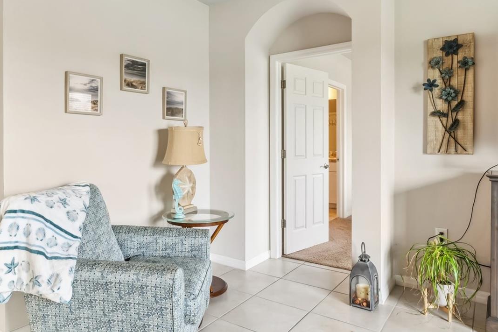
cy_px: 136
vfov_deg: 50.7
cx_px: 208
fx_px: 349
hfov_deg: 70.6
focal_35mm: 25
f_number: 8
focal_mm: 11.2
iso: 250
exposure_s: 1/8
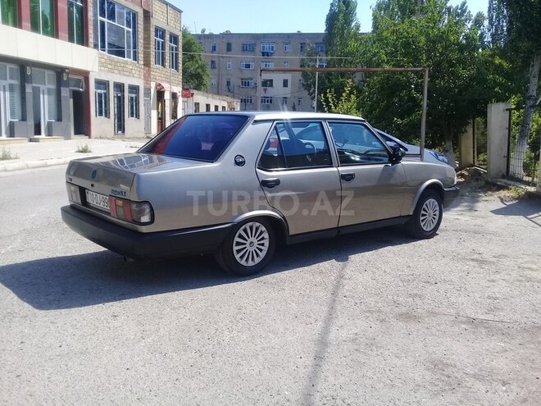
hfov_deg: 58.4
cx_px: 270
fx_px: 484
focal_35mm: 31
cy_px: 203
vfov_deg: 45.4
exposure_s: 1/984
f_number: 2.2
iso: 50
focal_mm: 3.3
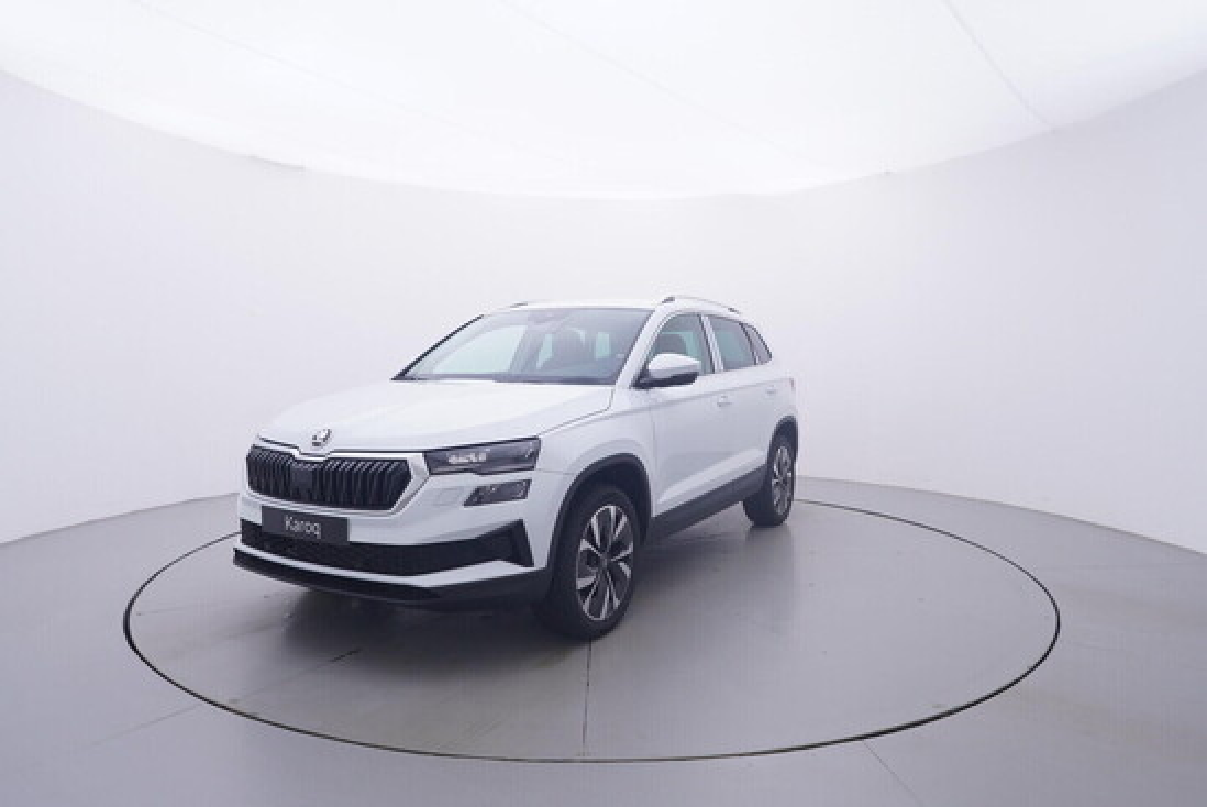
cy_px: 404
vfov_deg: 56.2
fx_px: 755
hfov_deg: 77.3
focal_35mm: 22
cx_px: 604
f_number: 5
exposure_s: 1/80
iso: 200
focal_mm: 15
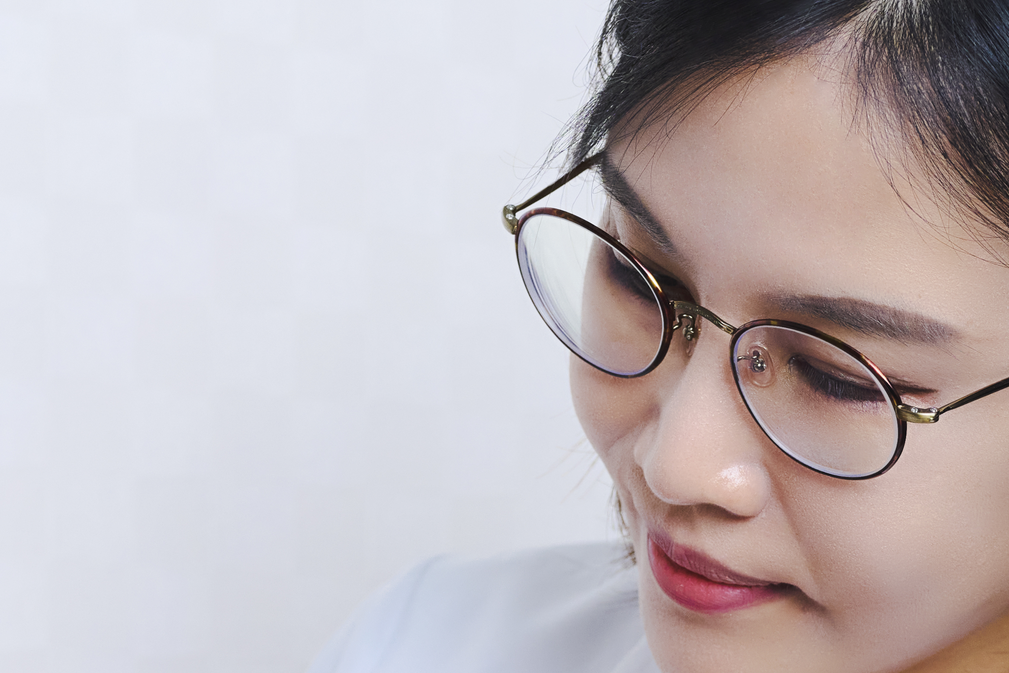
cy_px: 754
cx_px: 415
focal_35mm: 177
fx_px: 4961
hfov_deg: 11.6
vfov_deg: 7.7
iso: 640
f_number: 5.6
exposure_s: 1/125
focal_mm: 50
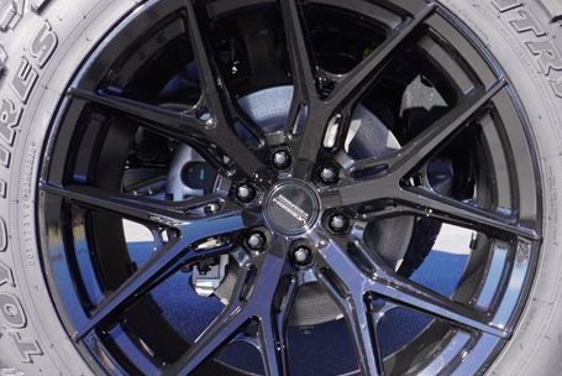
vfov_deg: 25.1
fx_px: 844
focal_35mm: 54
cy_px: 204
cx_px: 275
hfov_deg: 36.8
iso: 100
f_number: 6.3
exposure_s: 1/100
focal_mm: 16
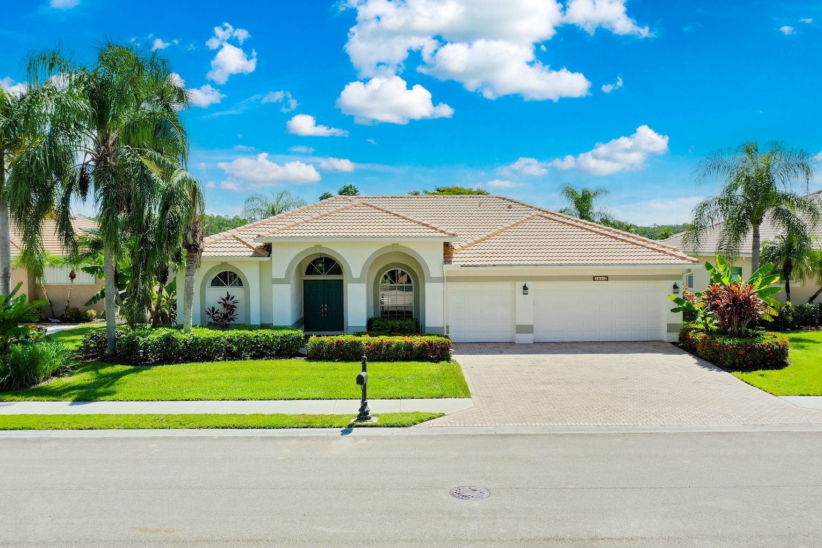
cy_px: 274
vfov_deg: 46.4
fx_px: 639
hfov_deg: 65.5
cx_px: 411
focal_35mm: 28
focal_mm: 10.26
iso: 100
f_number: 5.6
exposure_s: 1/320
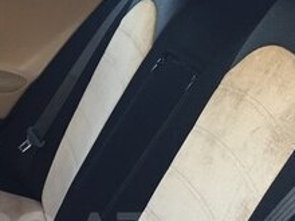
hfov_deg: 21.8
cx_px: 9
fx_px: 741
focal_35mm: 87
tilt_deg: -25.3
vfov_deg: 16.5
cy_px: 232
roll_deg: -3.9
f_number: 2.2
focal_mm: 4.15
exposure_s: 1/33
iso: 160
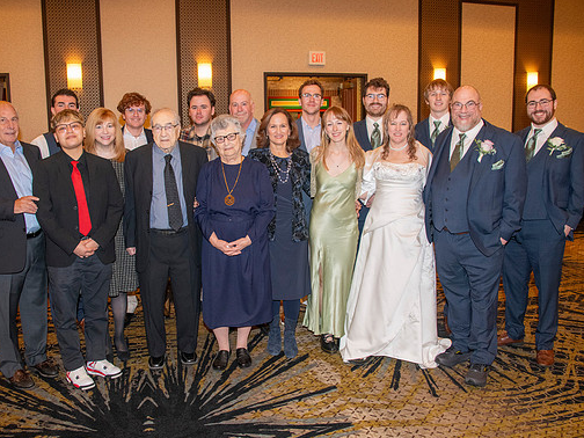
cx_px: 264
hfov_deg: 58.2
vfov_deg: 45.4
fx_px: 523
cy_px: 221
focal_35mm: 31
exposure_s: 1/60
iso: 2000
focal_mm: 28
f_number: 5.6
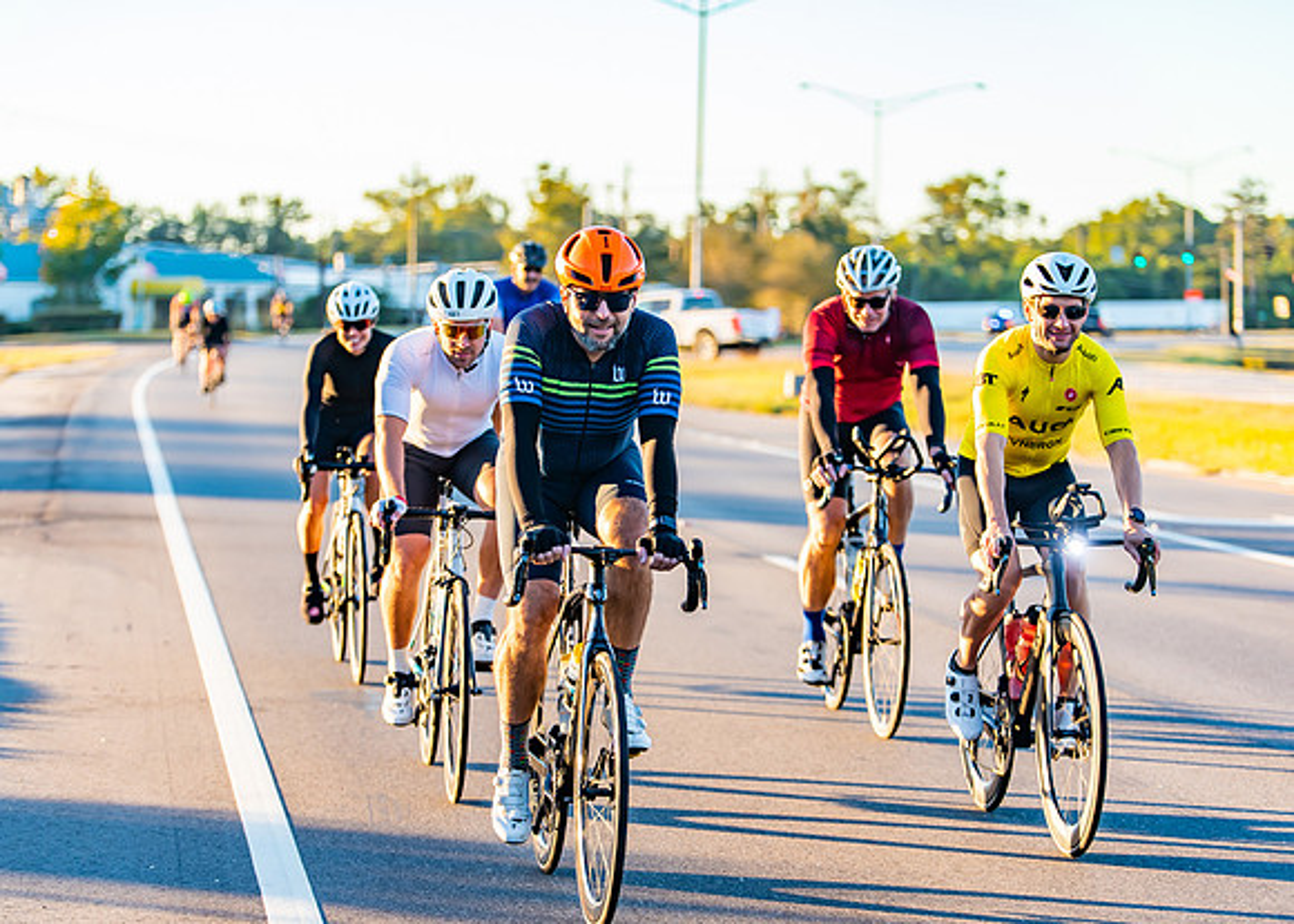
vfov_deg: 13.1
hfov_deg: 18.3
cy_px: 453
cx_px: 615
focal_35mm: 109
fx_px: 4009
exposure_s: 1/500
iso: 250
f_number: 2.8
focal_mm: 98
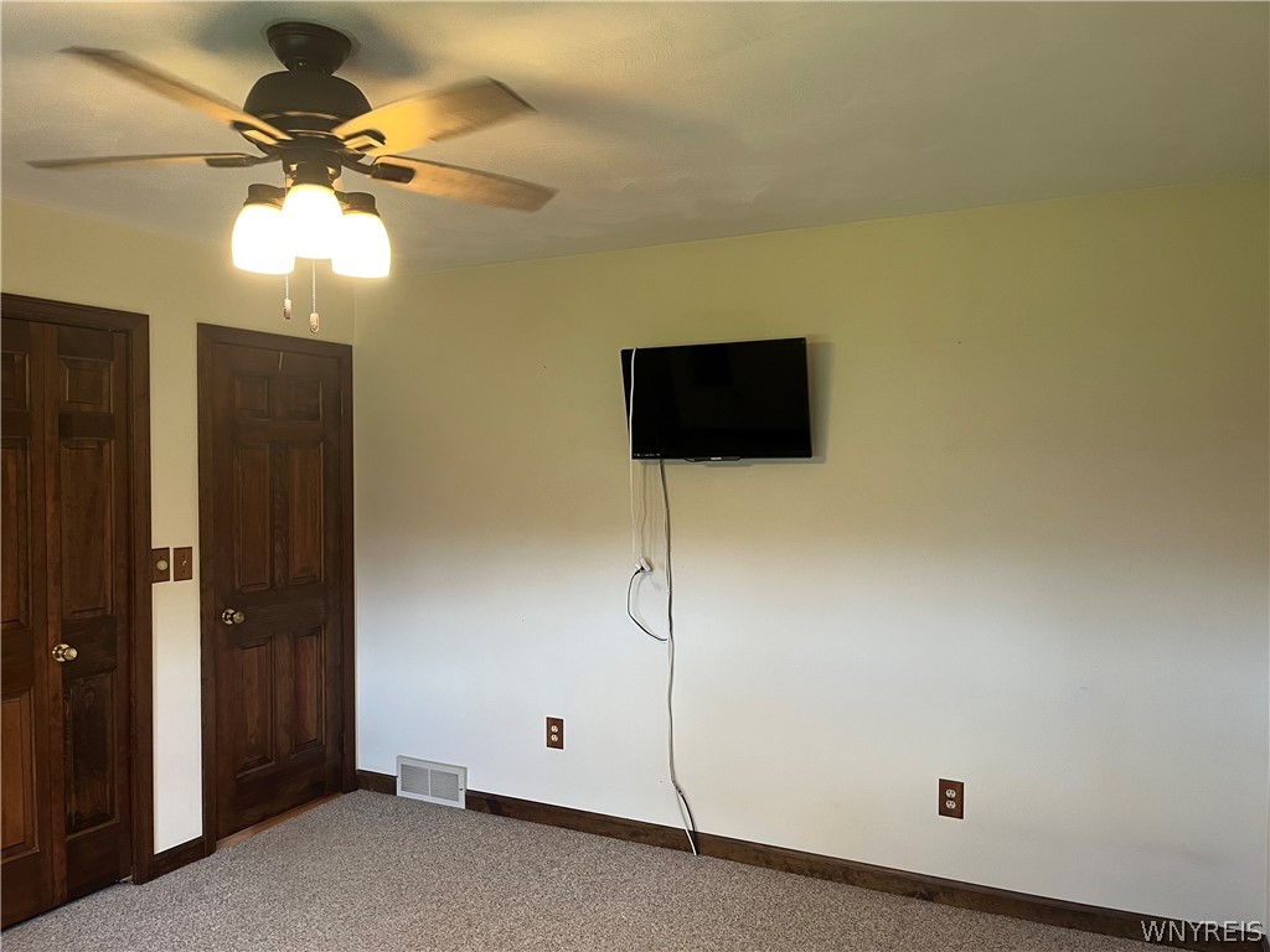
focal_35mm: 26
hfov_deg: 67.3
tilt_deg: -1.1
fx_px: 954
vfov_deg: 53.1
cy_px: 476
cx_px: 635
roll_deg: +0.2
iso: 160
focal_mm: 5.1
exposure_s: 1/60
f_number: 1.6
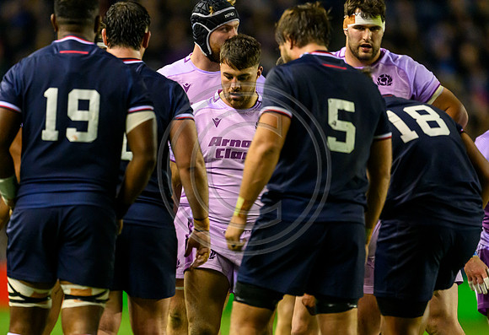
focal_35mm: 680
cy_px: 200
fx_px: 9311
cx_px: 239
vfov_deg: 2.1
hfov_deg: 3.0
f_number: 4
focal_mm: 560
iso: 10000
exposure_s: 1/1250
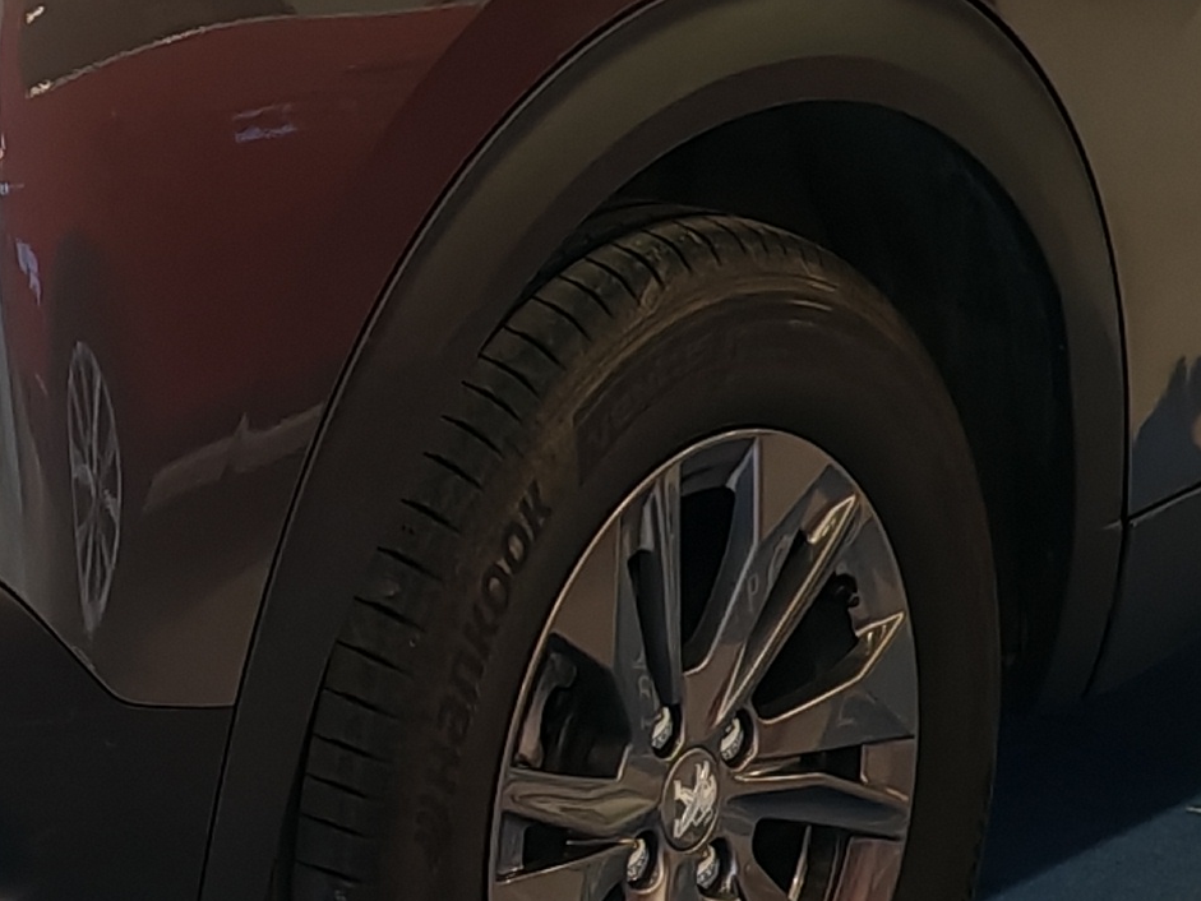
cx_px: 283
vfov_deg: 10.0
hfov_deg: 13.3
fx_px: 5136
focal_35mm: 148
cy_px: 19
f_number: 1.9
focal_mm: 6.12
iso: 100
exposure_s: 1/100
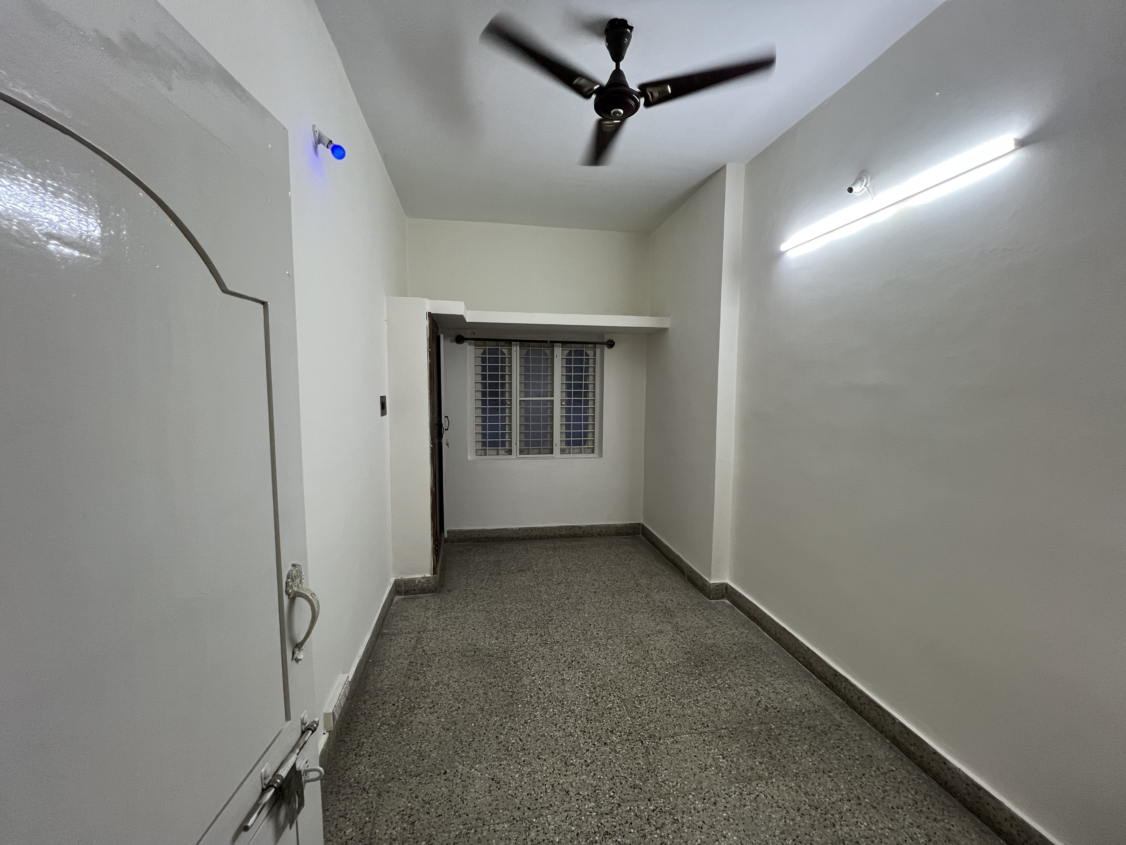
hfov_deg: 106.2
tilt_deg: -5.1
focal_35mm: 13
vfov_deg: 89.9
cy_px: 422
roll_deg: +0.0
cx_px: 563
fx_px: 423
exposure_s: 1/50
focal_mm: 1.57
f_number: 1.8
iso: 160
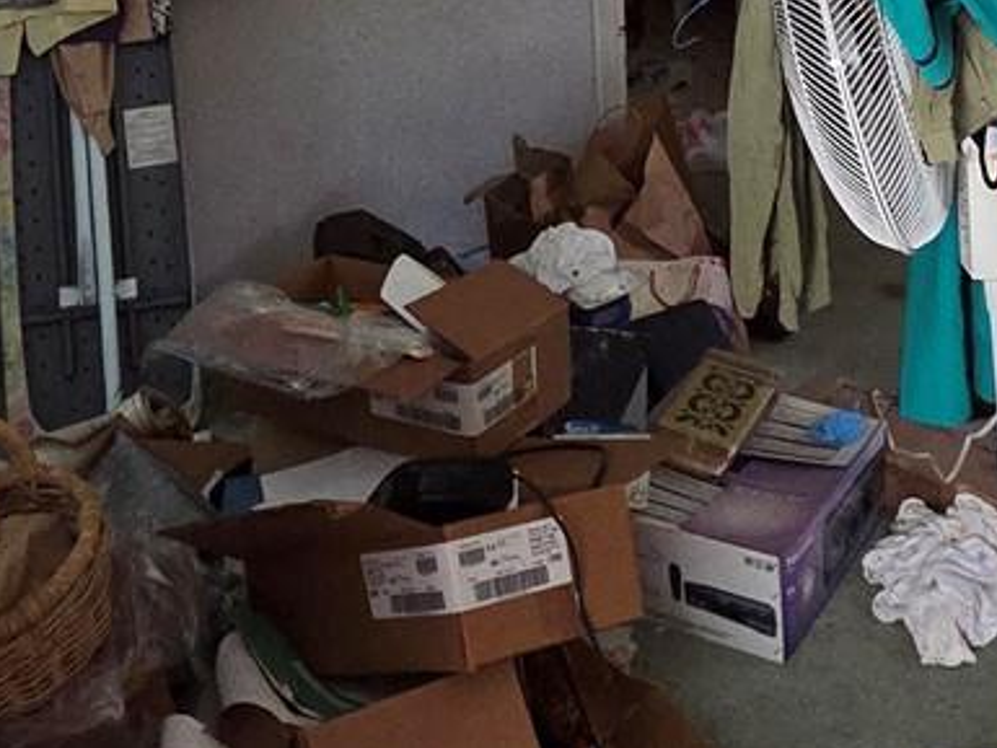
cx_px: 443
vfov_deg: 22.9
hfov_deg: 35.5
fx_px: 1556
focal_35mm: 54
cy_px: -316
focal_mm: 2.2
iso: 500
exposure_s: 1/60
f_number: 2.2
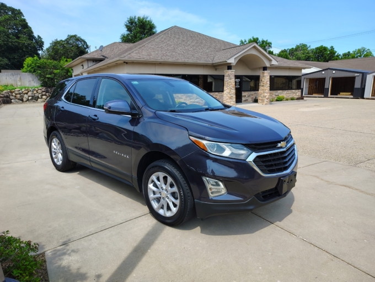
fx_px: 260
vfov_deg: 56.9
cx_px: 188
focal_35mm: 24
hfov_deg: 71.5
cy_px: 141
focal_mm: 5.56
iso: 100
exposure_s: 1/494
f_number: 1.8
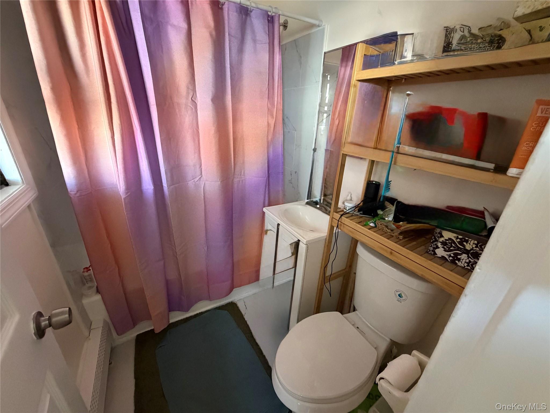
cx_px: 275
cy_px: 206
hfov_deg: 102.1
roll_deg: -2.4
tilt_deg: -23.0
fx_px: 222
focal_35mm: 14
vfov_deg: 85.7
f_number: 2.2
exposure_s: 1/60
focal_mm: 2.22
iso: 1000
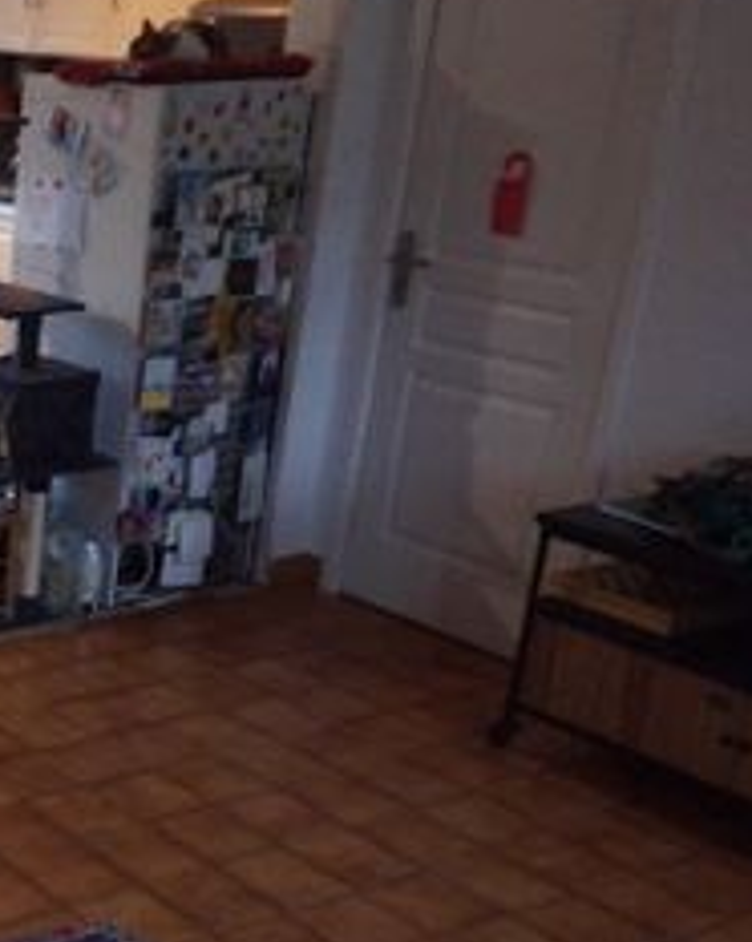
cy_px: 552
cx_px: -416
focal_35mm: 58
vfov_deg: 32.4
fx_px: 1616
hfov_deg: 21.4
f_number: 3.5
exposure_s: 1/100
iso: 3200
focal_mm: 16
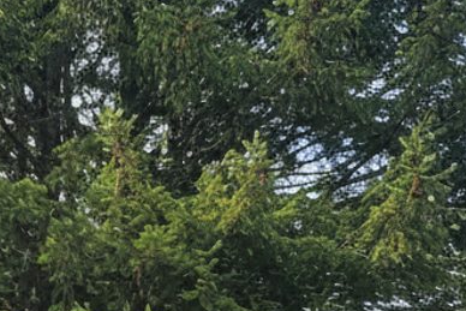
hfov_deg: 26.8
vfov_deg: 18.2
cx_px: 96
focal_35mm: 74
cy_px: 269
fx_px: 958
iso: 657
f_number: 1.8
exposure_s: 1/1194
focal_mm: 6.4
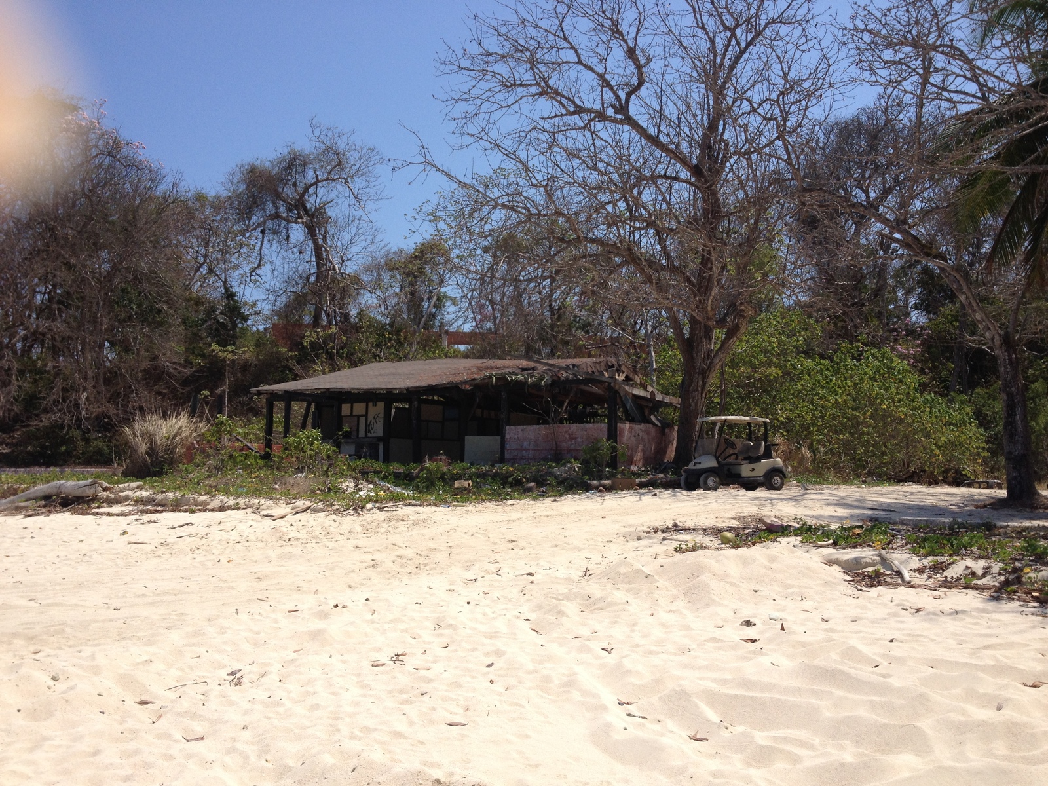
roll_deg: -0.9
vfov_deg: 40.7
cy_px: 393
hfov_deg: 52.6
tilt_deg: +1.4
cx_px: 524
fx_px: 1060
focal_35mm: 35
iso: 50
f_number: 2.4
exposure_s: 1/2304
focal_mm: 4.28
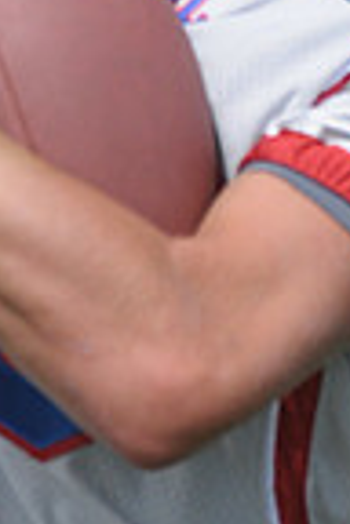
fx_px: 28989
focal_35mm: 1988
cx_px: 669
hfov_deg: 0.7
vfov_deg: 1.0
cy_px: -368
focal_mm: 330
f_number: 4
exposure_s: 1/2500
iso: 500
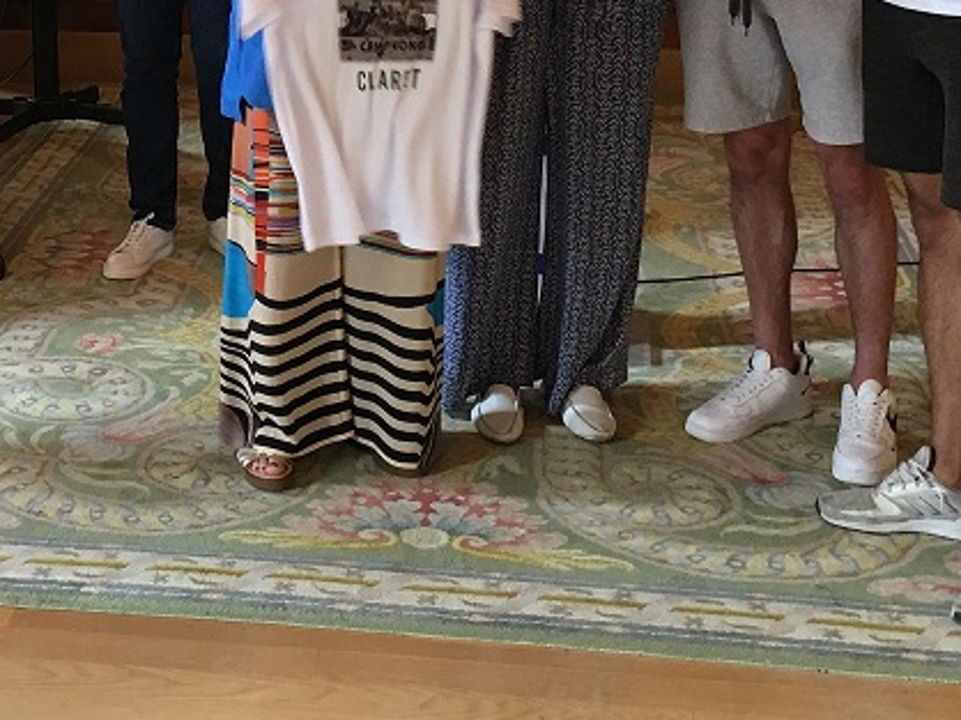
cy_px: -76
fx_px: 1942
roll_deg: +1.0
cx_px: 168
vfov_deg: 20.0
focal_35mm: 70
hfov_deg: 27.2
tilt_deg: -9.3
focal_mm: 4.15
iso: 64
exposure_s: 1/17
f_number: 2.2
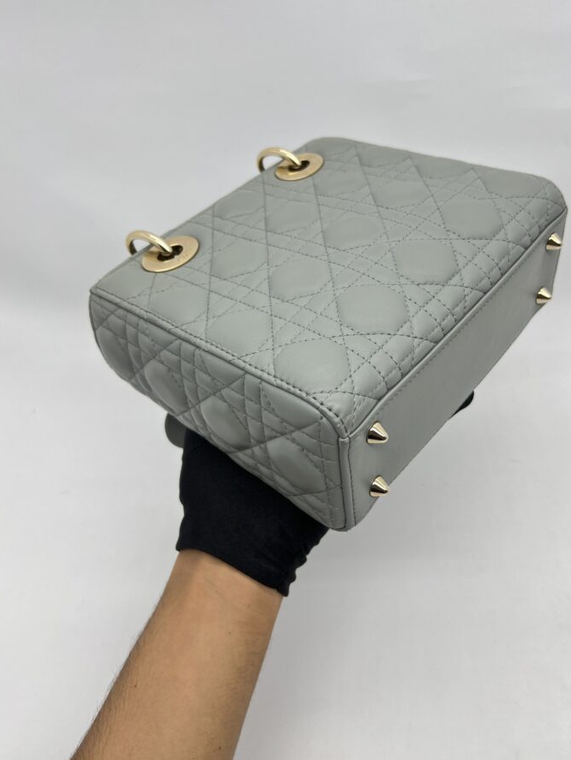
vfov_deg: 59.9
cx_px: 314
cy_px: 356
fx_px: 659
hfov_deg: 46.8
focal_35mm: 30
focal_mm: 5.7
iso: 32
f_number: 1.5
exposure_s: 1/100
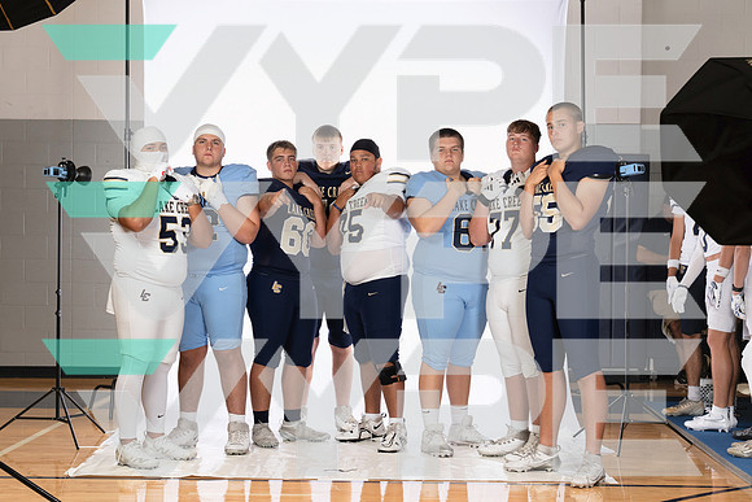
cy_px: 251
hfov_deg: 28.8
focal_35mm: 70
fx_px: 1462
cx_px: 376
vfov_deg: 19.5
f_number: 7.1
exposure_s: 1/250
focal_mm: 70
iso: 640
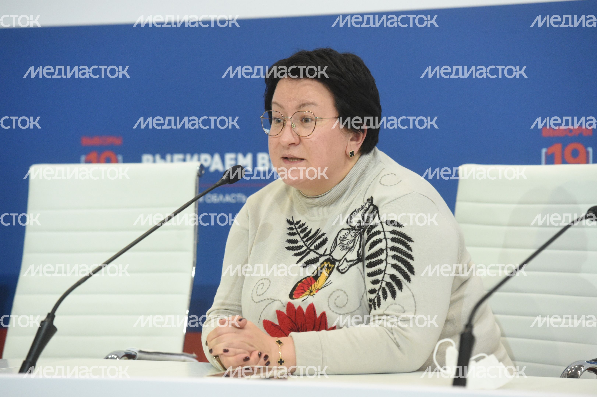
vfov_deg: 9.5
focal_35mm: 145
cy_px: 198
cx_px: 298
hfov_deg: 14.2
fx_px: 2403
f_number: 4
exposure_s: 1/640
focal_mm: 145
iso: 12800
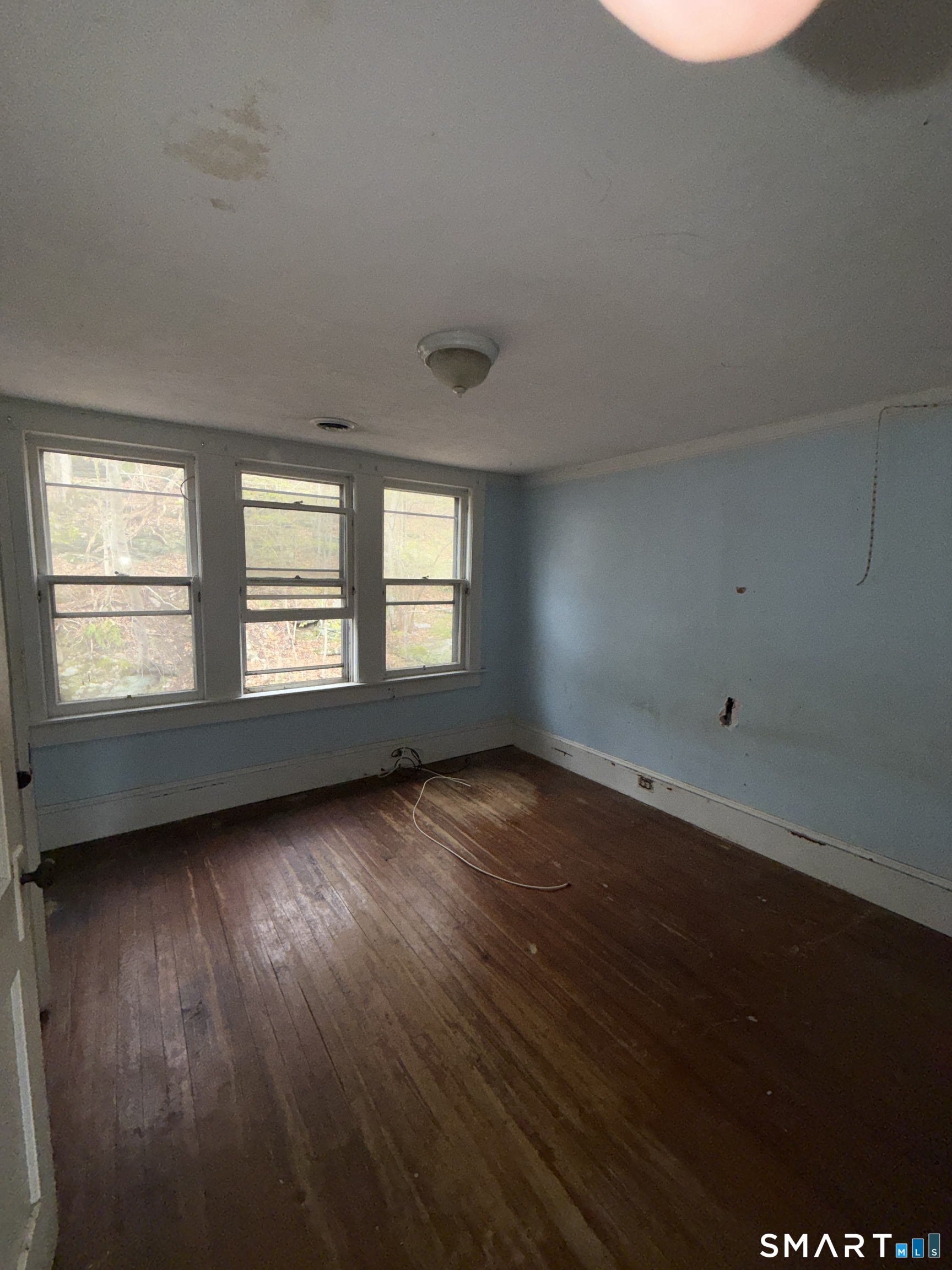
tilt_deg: -5.8
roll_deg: -0.6
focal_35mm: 14
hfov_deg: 85.7
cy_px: 635
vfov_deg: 102.1
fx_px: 513
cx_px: 476
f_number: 2.2
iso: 64
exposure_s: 1/122
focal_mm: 2.22
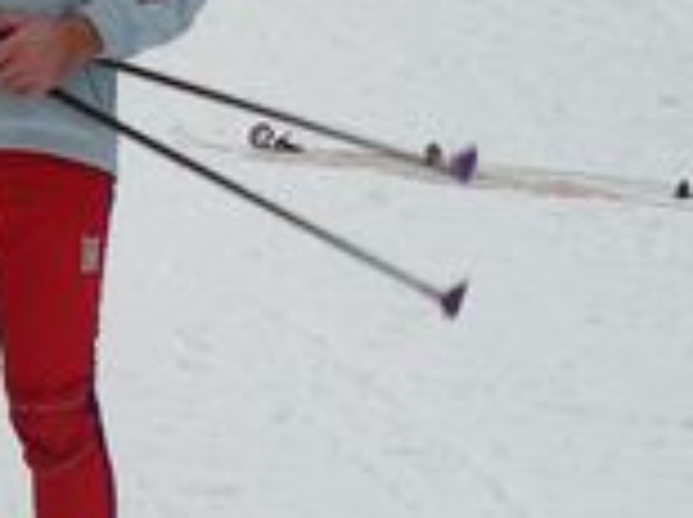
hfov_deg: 11.8
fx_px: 2998
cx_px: -675
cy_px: 77
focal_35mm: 150
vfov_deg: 9.8
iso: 100
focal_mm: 6
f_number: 2.8
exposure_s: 1/125
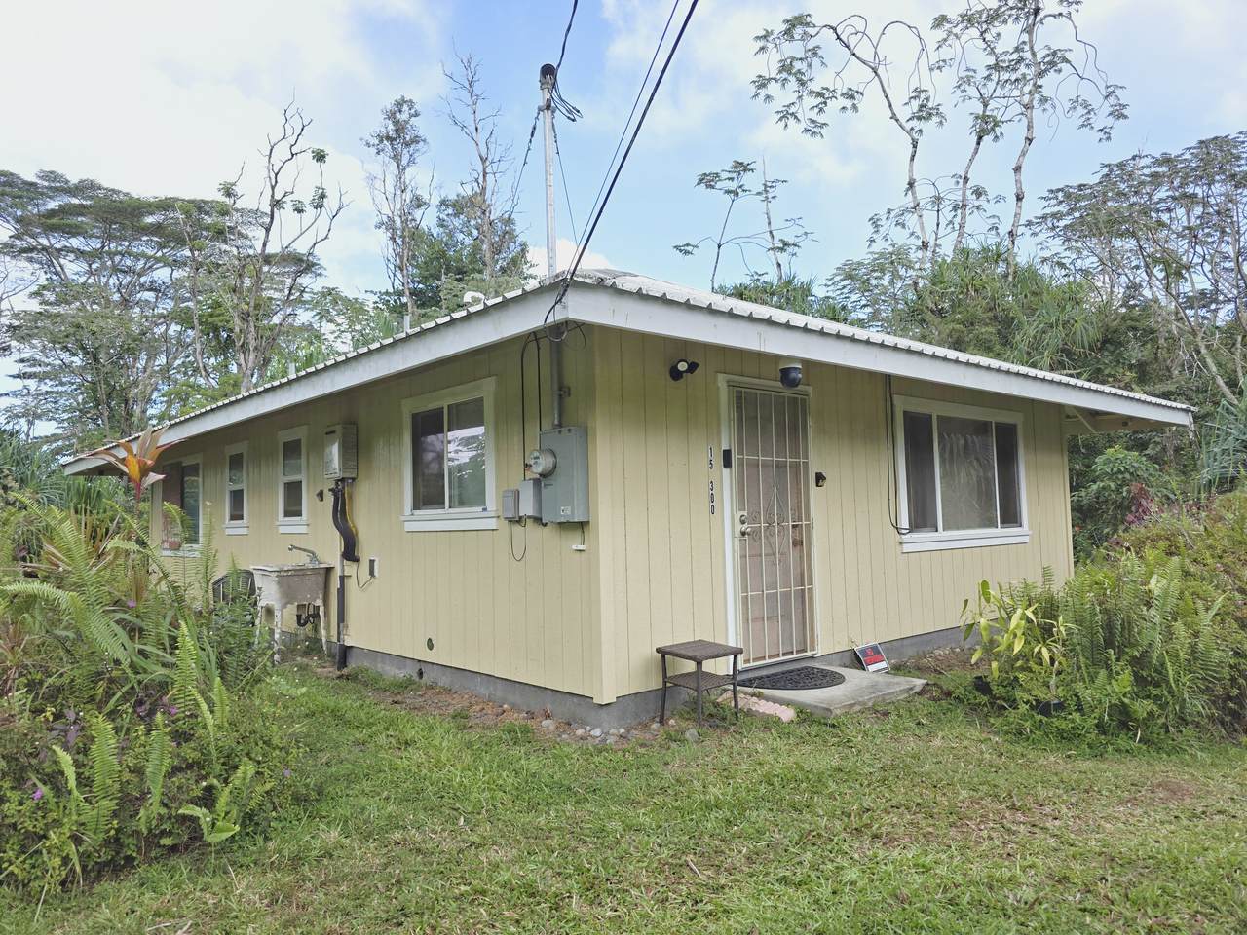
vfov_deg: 58.9
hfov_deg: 73.9
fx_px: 829
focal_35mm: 23
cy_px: 468
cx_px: 624
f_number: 1.7
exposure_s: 1/2882
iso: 80
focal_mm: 6.3
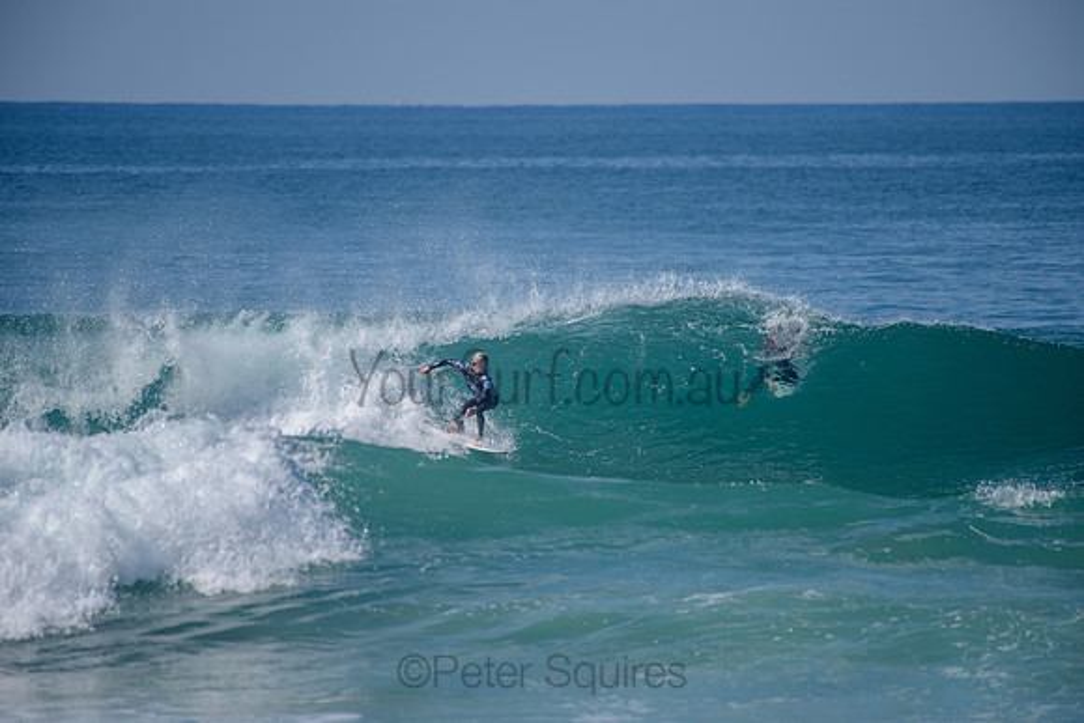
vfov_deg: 2.8
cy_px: 362
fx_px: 15058
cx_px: 542
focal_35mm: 500
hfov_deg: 4.1
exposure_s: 1/2000
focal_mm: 500
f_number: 5.6
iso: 160
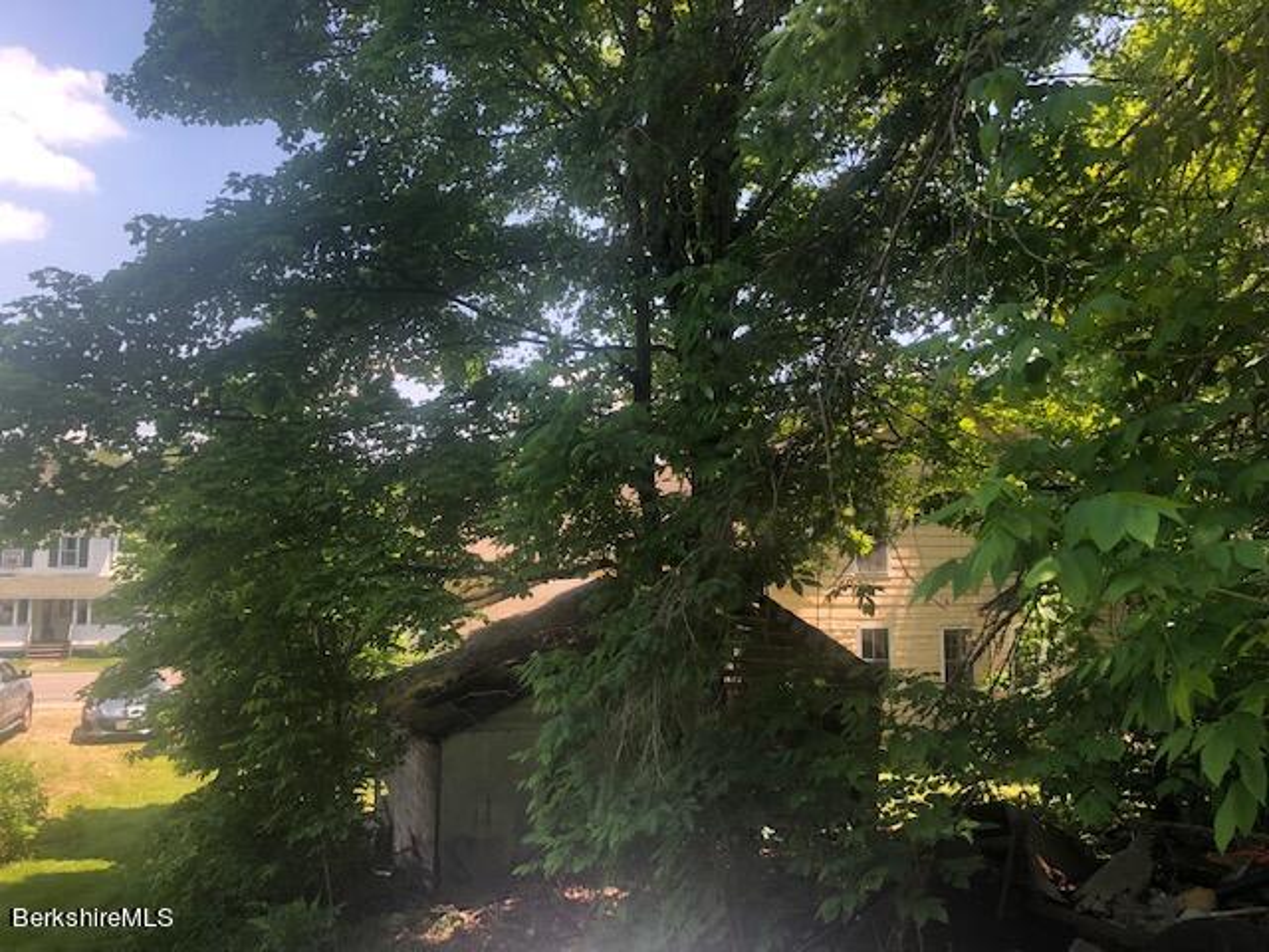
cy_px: 476
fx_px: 1026
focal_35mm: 28
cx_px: 634
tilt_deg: +4.7
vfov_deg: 49.7
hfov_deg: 63.4
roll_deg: -0.1
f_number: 1.8
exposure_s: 1/198
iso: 20
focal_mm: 3.99
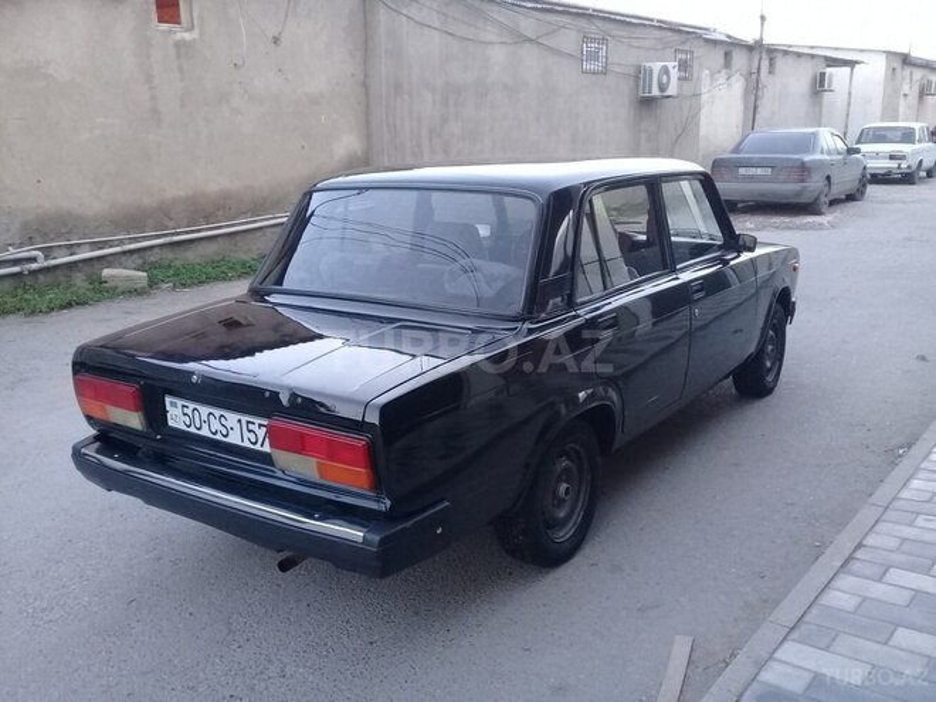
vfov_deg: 45.4
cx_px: 468
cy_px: 351
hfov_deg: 58.4
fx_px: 838
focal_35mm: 31
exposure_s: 1/33
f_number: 2.2
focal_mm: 3.3
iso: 160
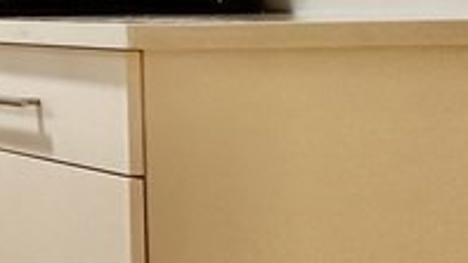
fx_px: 980
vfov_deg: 14.9
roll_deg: +0.6
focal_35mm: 79
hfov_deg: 15.1
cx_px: -659
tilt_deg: +0.0
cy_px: -12
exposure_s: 1/60
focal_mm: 2.22
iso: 160
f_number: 2.2
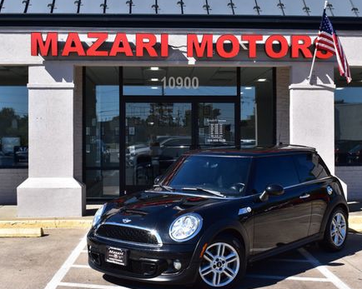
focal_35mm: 54
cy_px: 140
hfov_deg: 34.7
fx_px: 578
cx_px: 199
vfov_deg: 28.1
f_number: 11
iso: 400
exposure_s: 1/500
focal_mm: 26
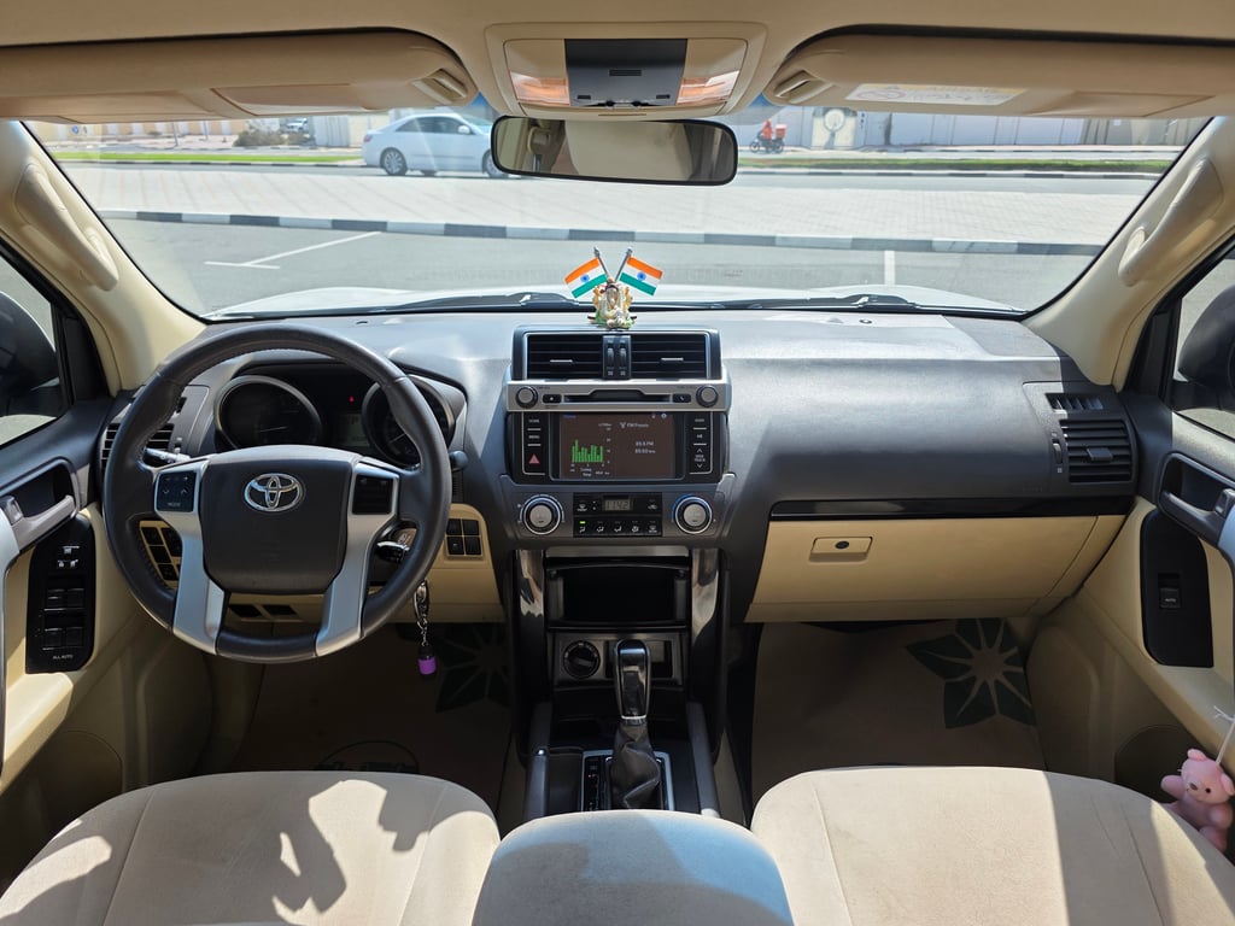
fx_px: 821
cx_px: 618
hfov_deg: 73.9
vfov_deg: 58.9
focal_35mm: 23
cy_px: 463
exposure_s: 1/2905
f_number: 1.7
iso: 80
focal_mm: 6.3
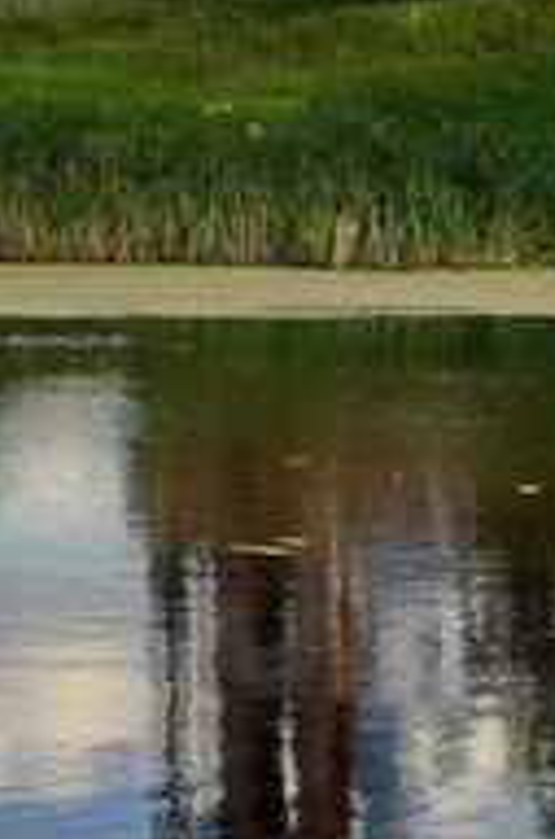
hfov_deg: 9.4
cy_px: 225
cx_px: 52
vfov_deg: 14.2
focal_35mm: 144
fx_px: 3357
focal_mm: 35
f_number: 13
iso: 100
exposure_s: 1/100
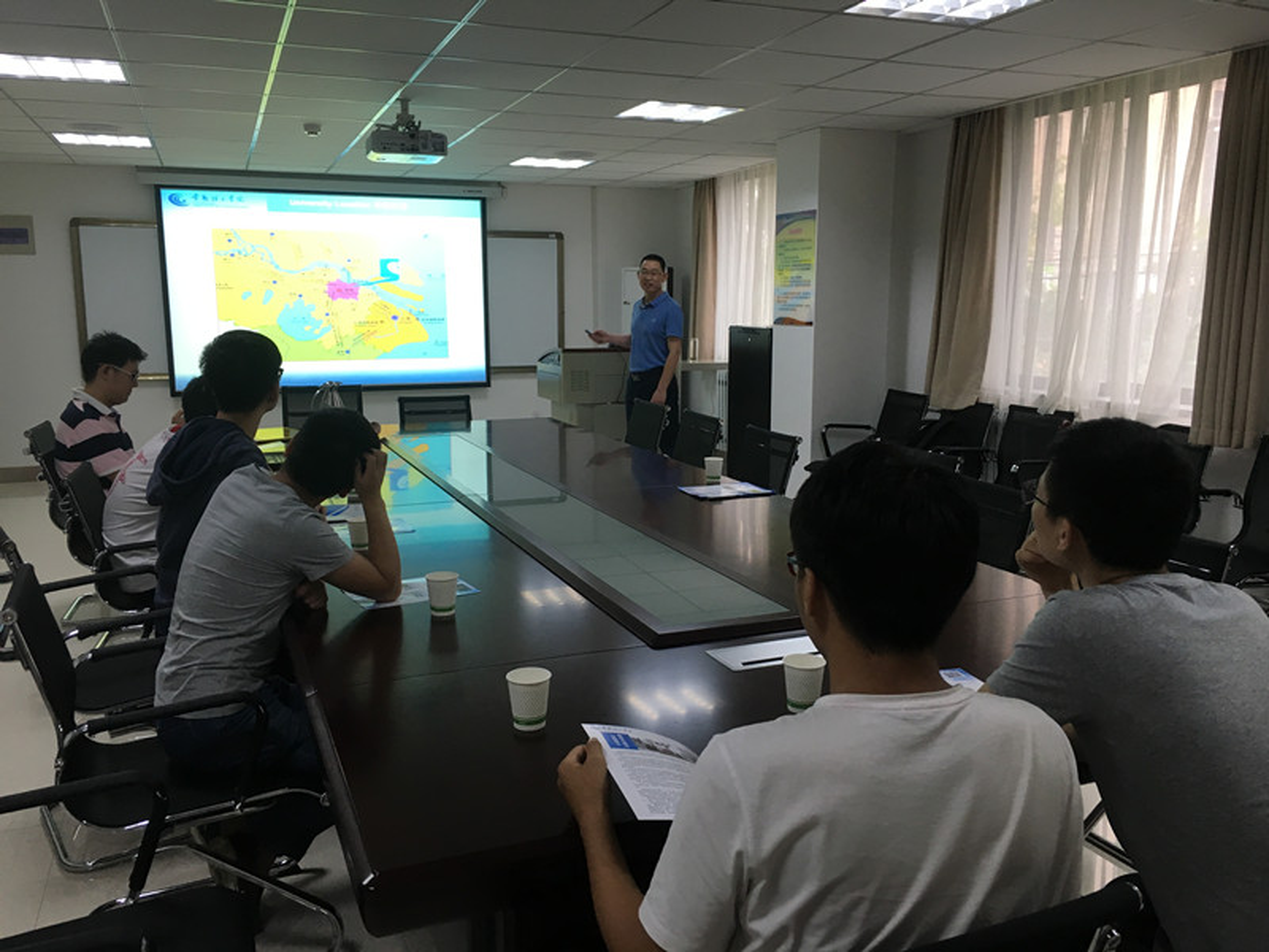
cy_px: 476
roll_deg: +0.2
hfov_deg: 61.7
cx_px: 634
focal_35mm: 29
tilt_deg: -9.0
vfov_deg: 48.2
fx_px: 1063
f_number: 2.2
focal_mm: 4.15
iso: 40
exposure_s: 1/33
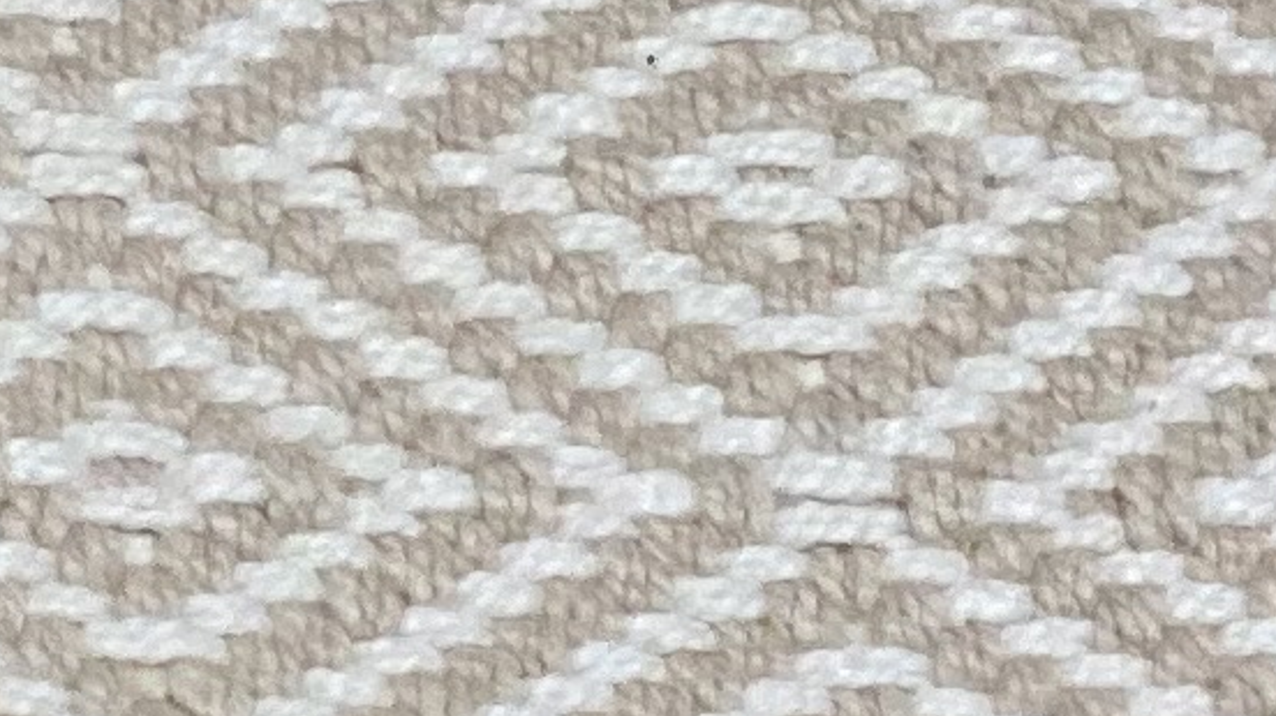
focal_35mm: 414
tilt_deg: -50.2
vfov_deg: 2.9
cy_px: -1102
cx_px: -2984
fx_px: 14002
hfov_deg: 4.9
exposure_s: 1/122
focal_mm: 6
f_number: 2
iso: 80
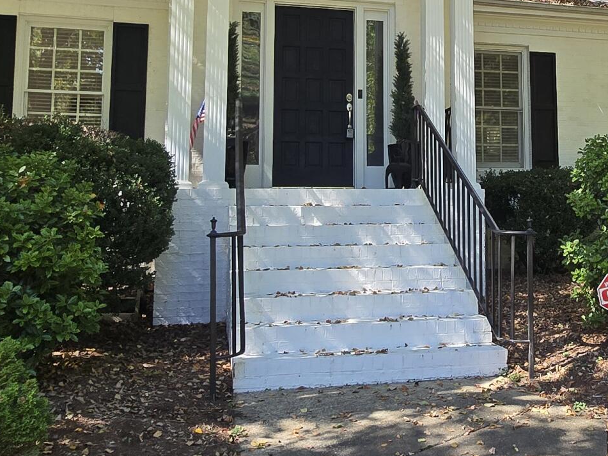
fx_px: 720
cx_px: 451
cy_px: 131
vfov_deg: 34.6
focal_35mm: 41
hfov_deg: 44.4
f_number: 2.2
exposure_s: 1/353
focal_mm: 2.2
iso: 50
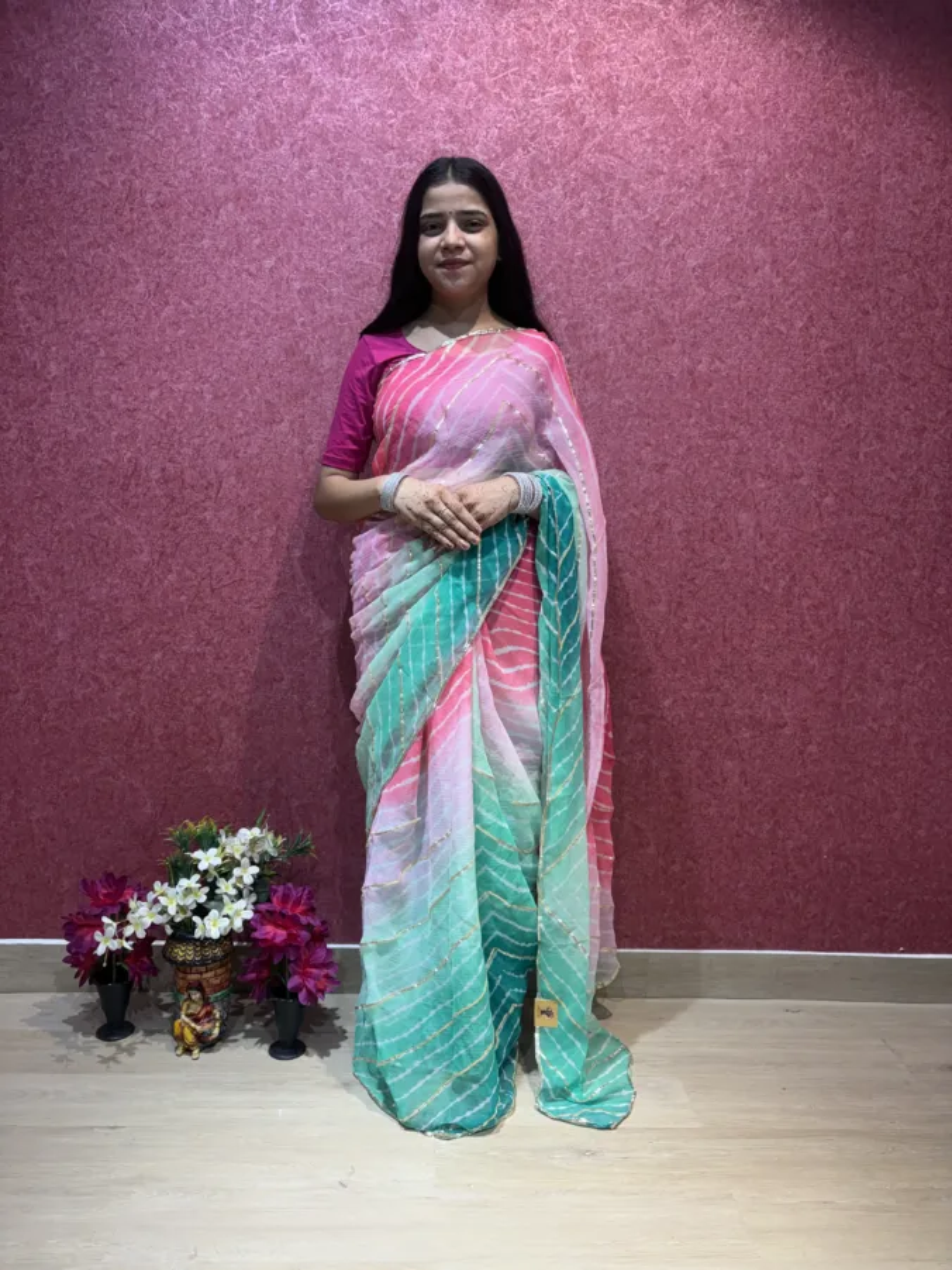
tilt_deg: -6.5
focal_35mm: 26
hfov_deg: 53.1
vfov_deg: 67.3
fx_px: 953
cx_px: 476
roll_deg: -1.8
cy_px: 635
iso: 50
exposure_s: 1/100
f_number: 1.6
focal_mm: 5.96
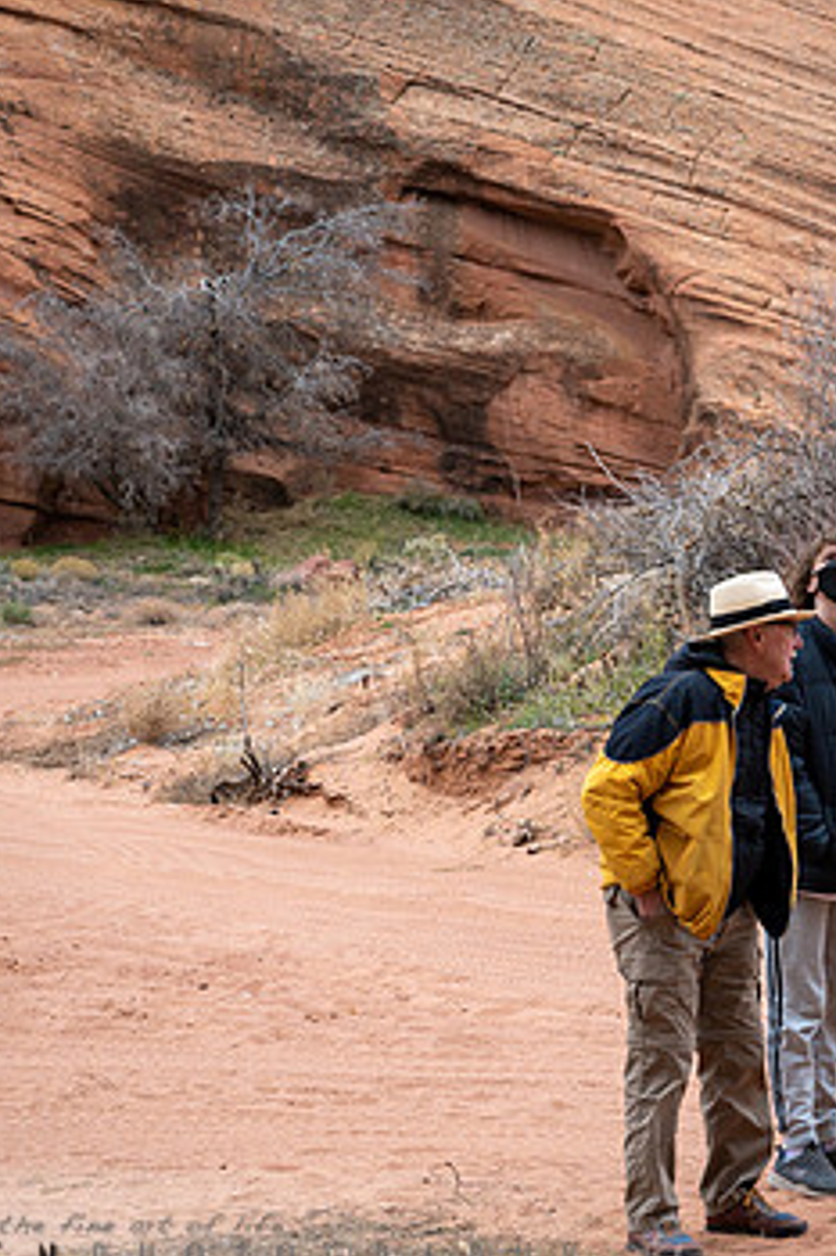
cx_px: 703
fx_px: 4044
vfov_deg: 17.6
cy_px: 617
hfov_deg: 11.7
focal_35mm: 116
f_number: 4
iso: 400
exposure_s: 1/2000
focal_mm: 70
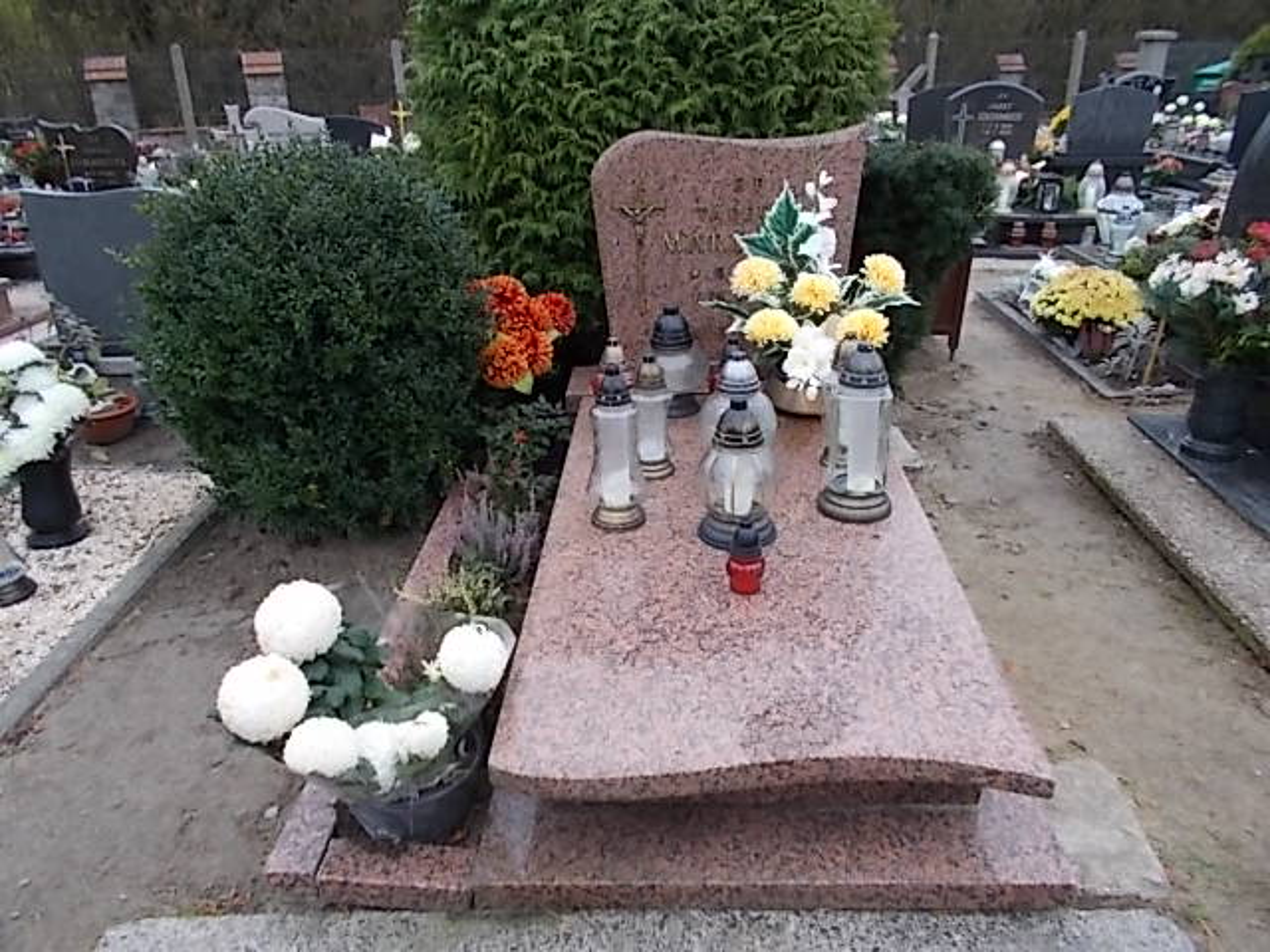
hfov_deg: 67.3
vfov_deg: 53.1
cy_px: 476
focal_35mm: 26
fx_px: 954
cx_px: 635
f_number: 3.2
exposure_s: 1/50
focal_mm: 4.6
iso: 80
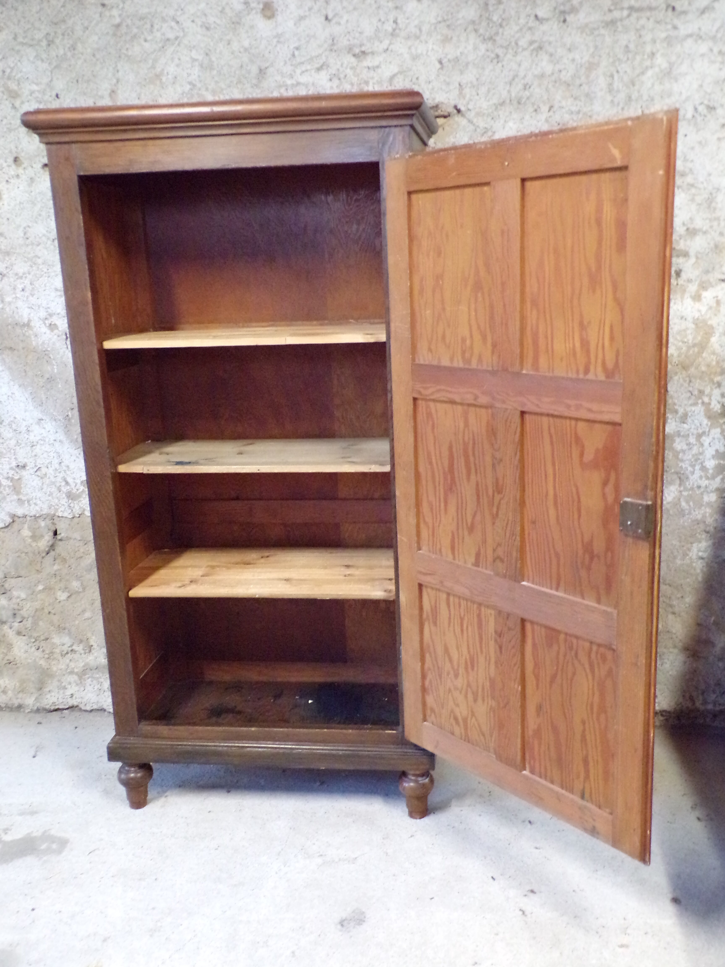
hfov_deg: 44.2
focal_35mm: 32
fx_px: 894
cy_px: 484
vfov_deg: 56.8
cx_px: 362
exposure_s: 1/17
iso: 800
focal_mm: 5.8
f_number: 3.2
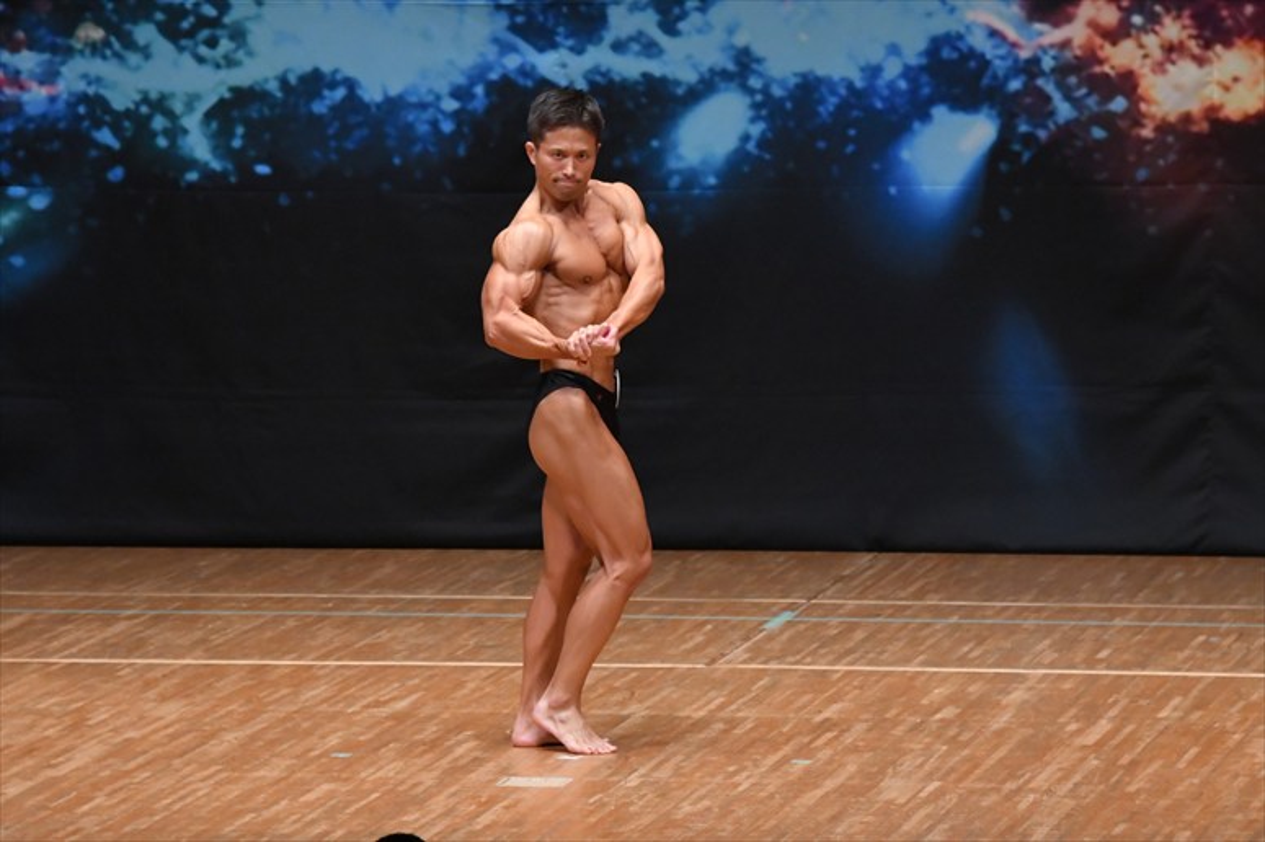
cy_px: 421
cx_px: 632
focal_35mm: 255
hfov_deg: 8.1
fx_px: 8956
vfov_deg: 5.4
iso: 5000
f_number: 5.6
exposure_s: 1/400
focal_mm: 170
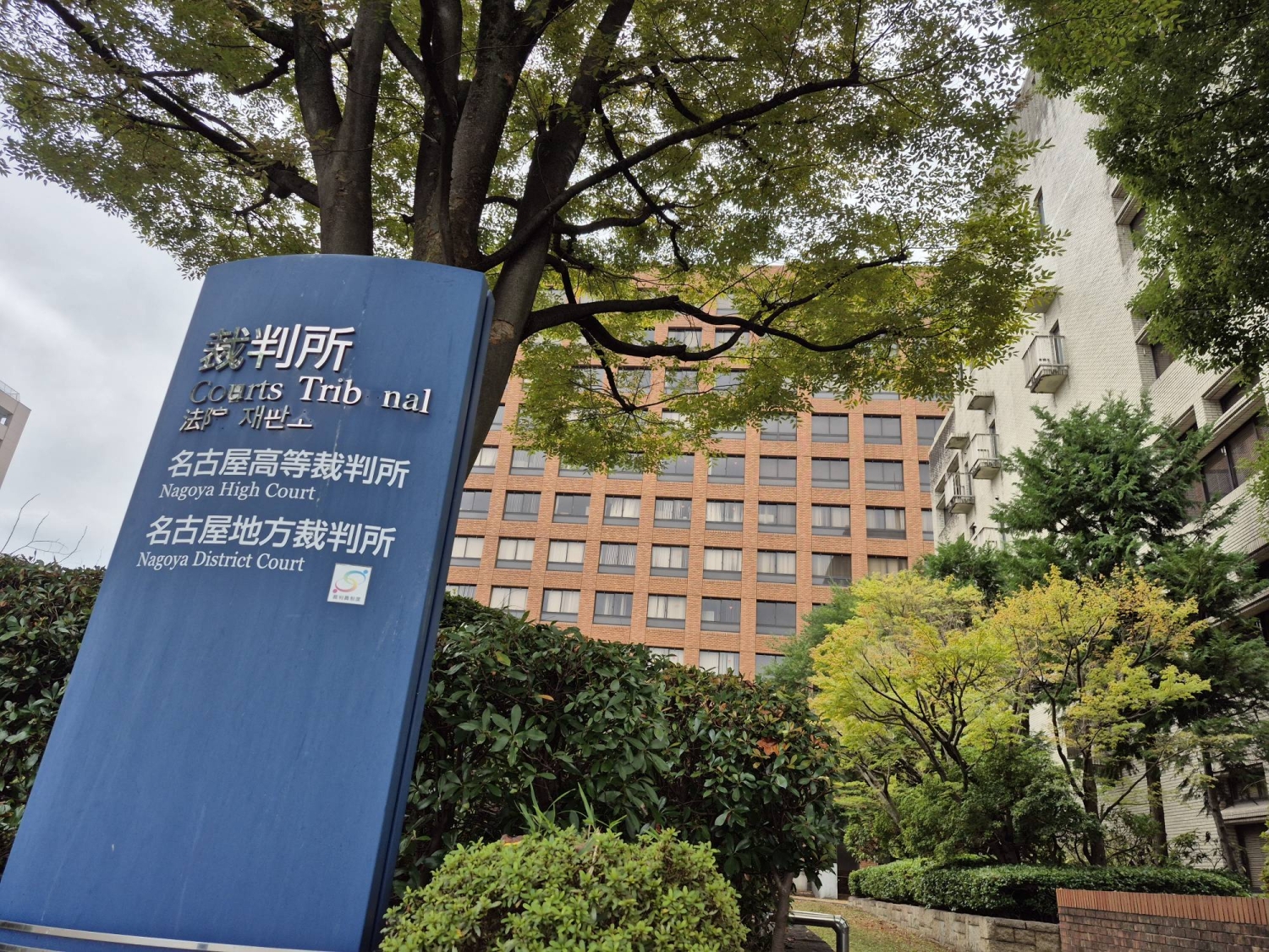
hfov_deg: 73.9
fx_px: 843
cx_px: 634
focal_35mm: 23
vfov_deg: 58.9
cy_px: 476
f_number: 1.8
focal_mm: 5.4
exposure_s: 1/1476
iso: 25
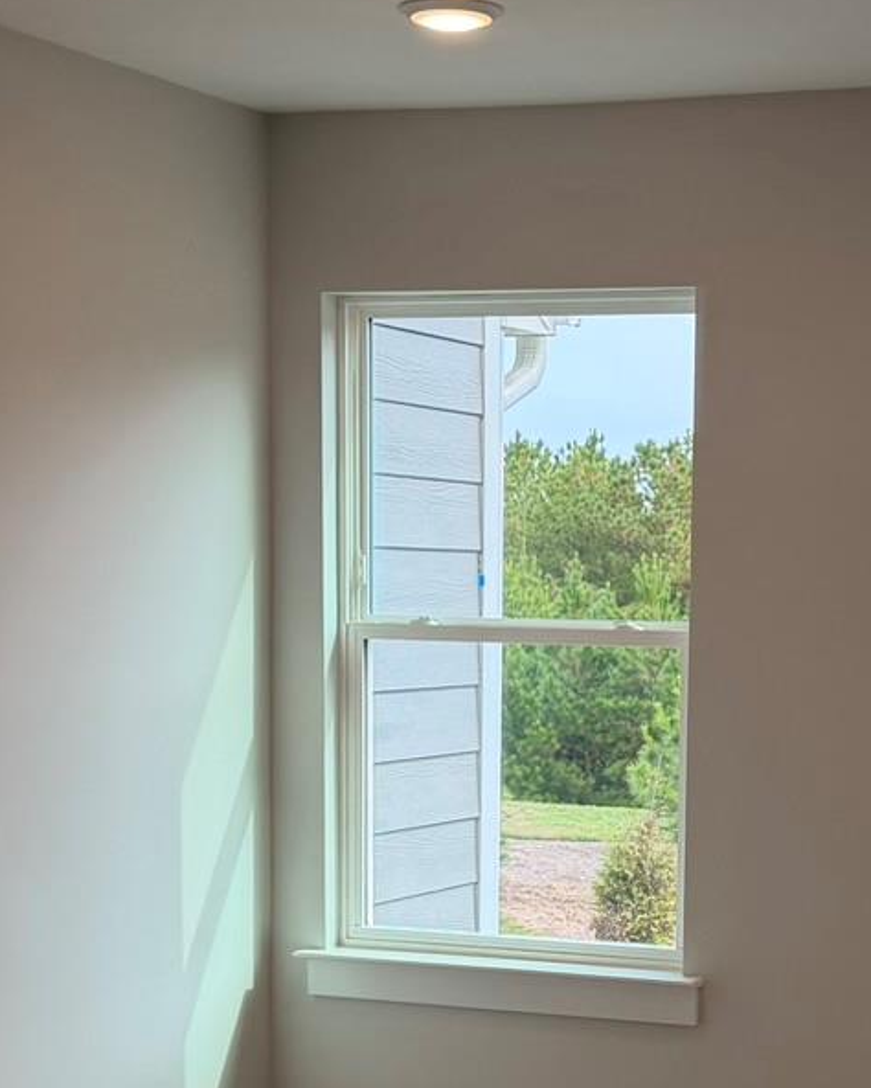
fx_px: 2609
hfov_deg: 18.8
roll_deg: -1.9
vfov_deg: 23.1
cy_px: 913
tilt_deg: -7.1
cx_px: 669
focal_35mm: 81
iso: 100
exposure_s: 1/403
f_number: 1.78
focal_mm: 6.76
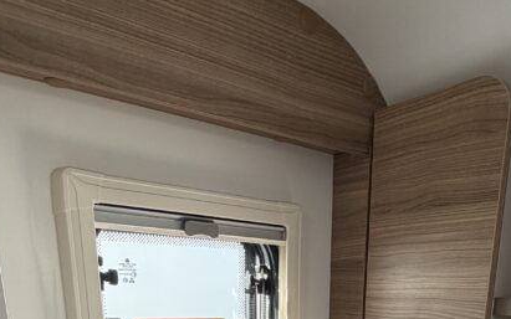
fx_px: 515
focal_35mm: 37
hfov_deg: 52.4
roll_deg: -2.3
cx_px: 306
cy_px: 456
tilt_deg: -18.8
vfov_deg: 26.7
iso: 100
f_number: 2.2
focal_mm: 2.22
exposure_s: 1/121
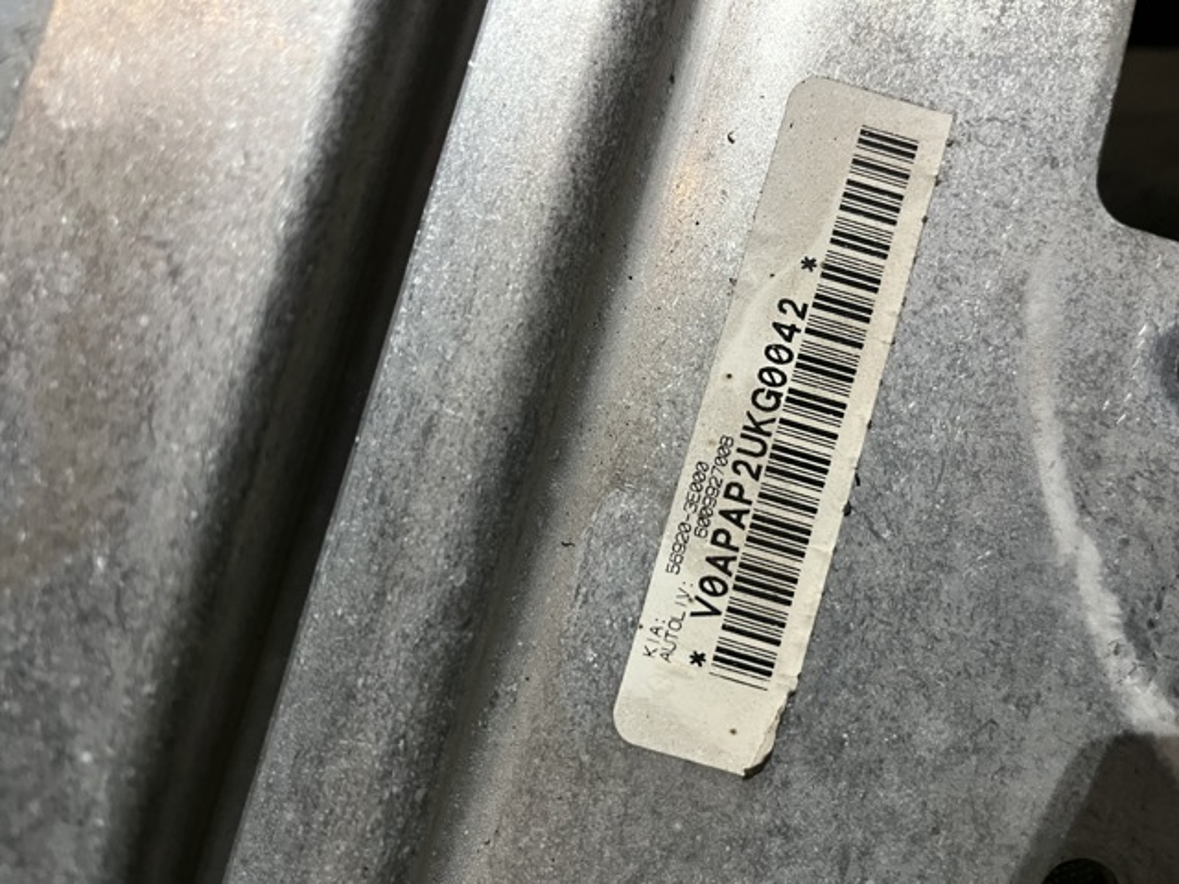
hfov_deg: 67.3
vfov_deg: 53.1
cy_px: 442
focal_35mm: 26
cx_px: 590
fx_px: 886
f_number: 1.6
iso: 400
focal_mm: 5.1
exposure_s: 1/33
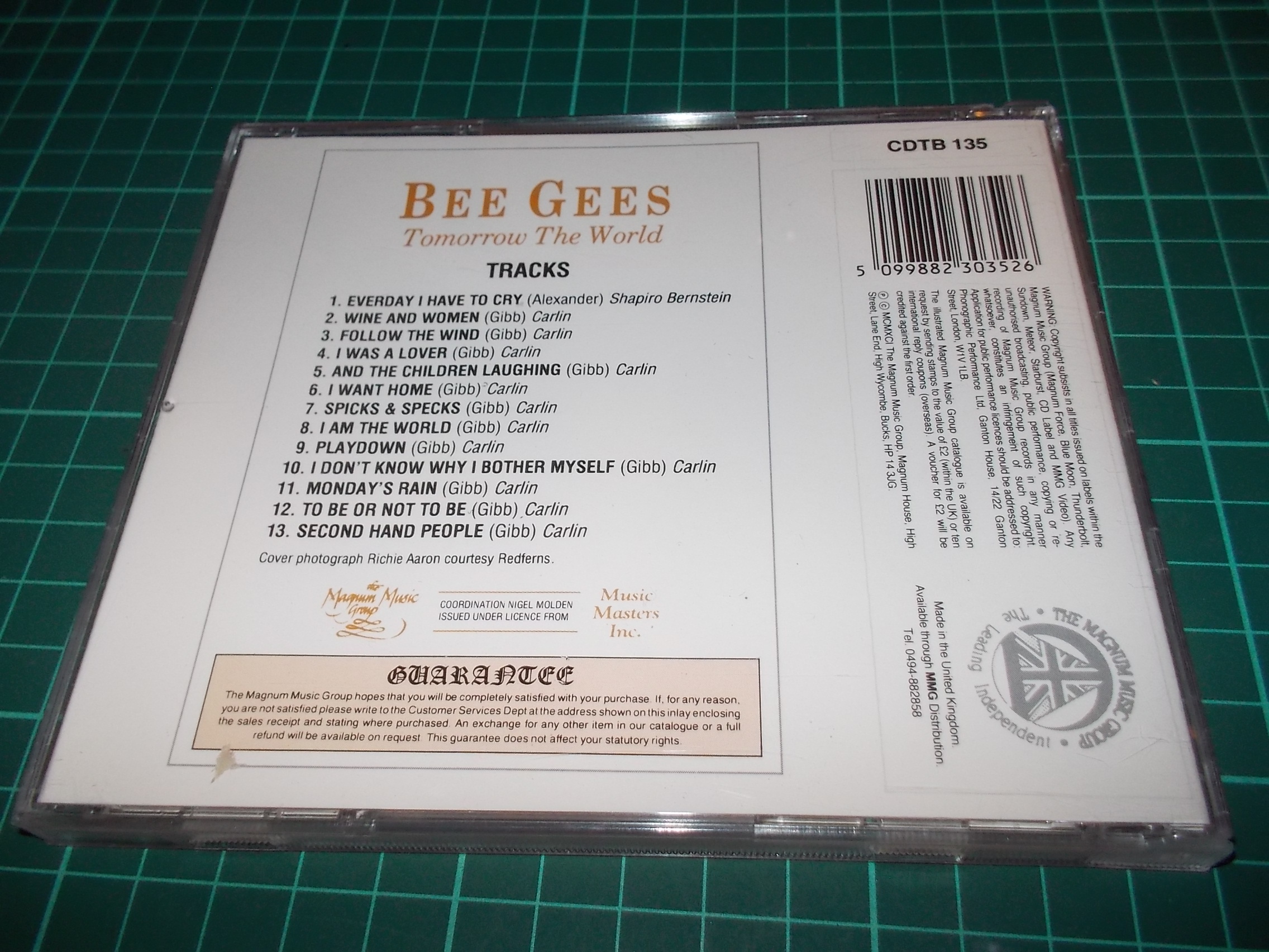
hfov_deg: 61.7
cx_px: 634
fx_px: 1063
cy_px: 476
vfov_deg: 48.2
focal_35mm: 29
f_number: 3.3
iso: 200
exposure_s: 1/30
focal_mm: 4.1
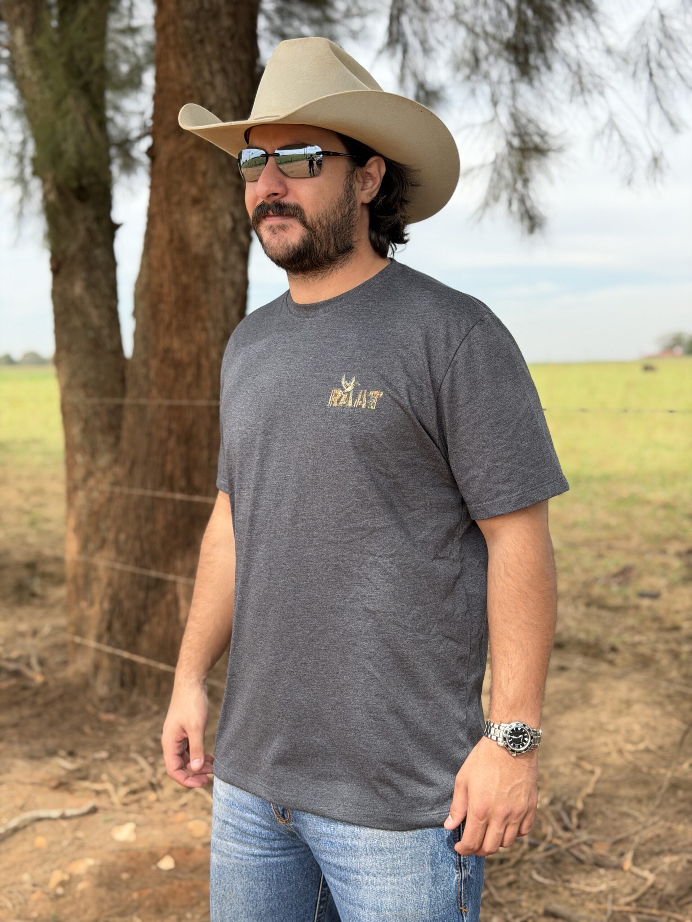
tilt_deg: -2.8
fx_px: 1279
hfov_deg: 30.3
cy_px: 461
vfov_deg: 39.7
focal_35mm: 48
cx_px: 346
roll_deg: -0.4
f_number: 1.78
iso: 100
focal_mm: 6.76
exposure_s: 1/2146
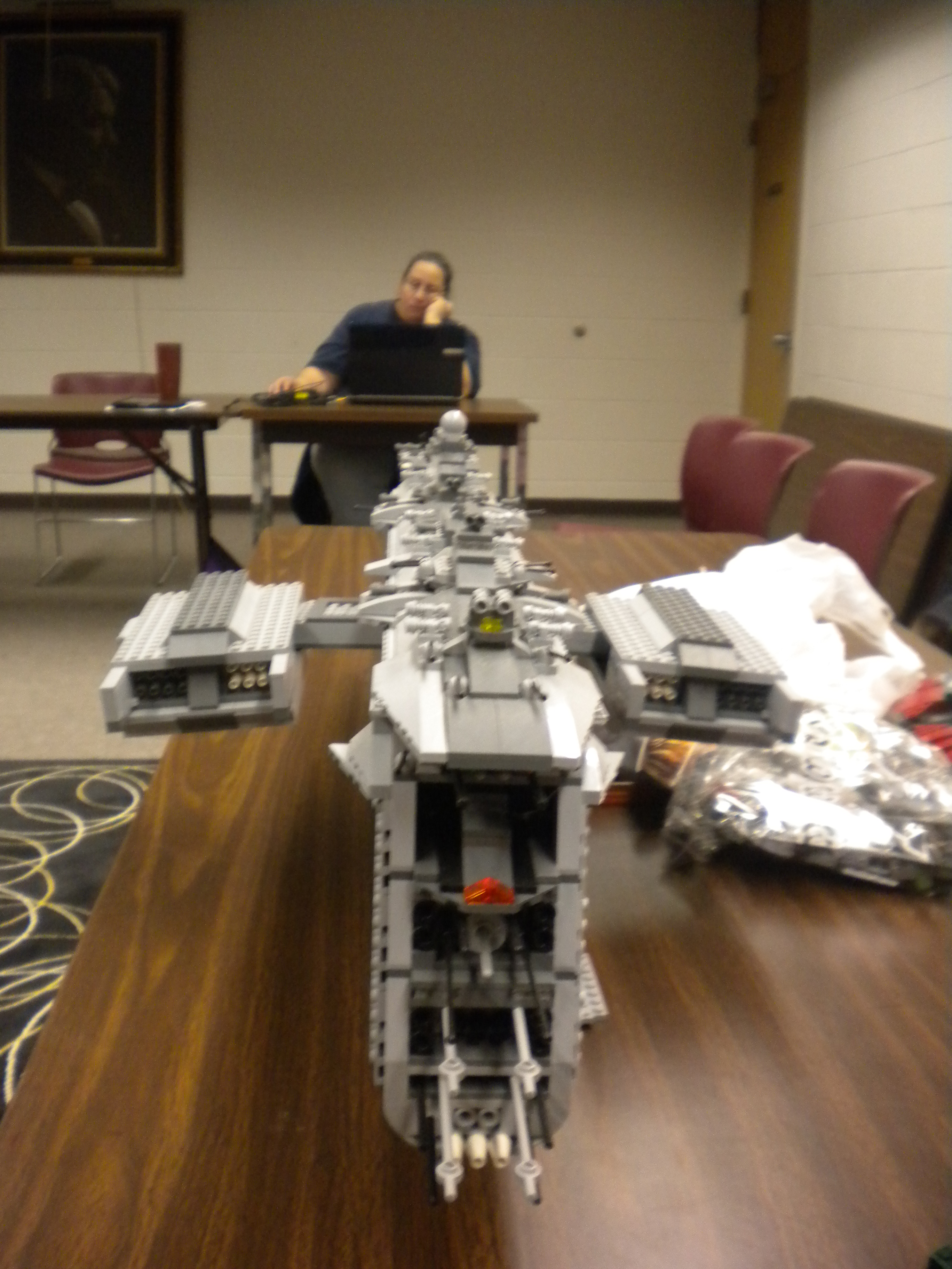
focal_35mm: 35
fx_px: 1283
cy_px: 634
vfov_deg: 52.6
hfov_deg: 40.7
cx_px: 476
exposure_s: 1/41
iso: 400
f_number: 3.1
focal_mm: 6.3
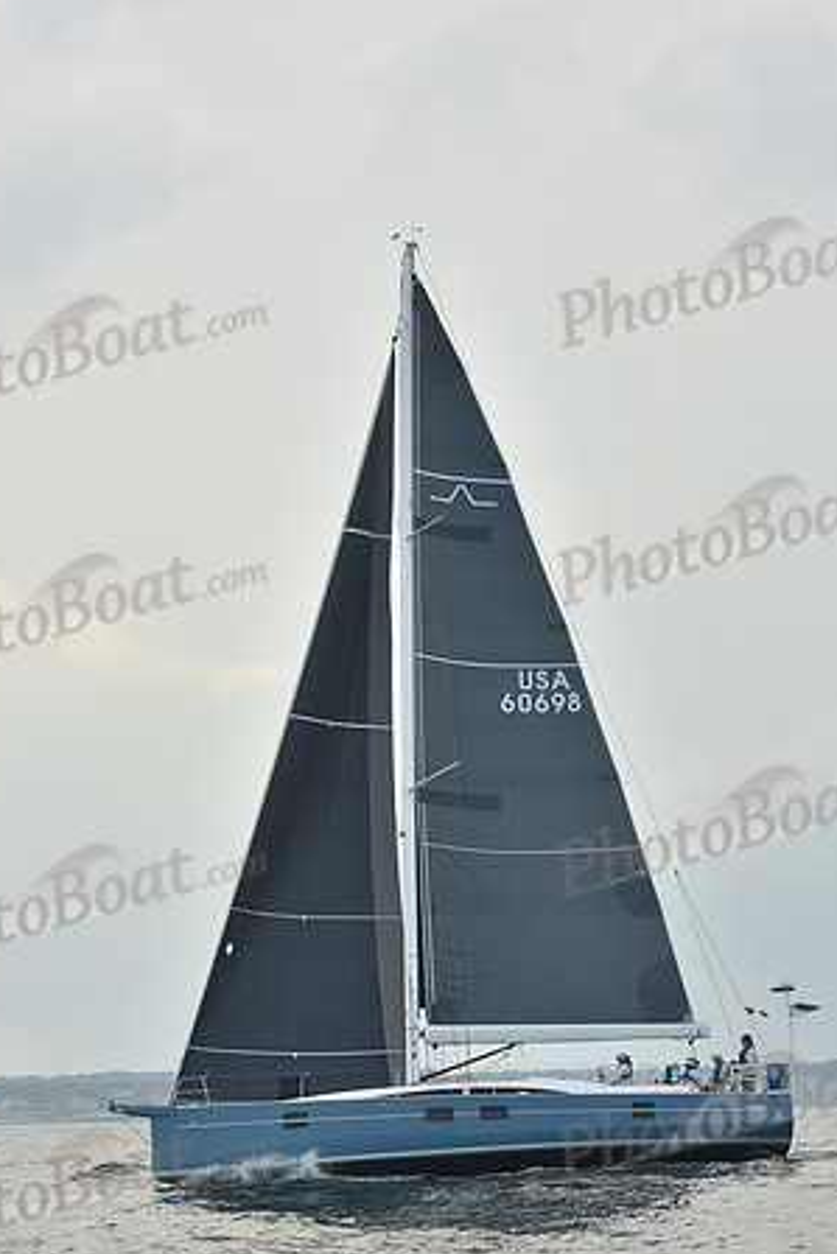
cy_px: 719
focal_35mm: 123
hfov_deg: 11.2
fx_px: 4286
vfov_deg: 16.6
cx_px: 413
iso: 250
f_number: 6.3
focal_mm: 95
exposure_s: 1/800
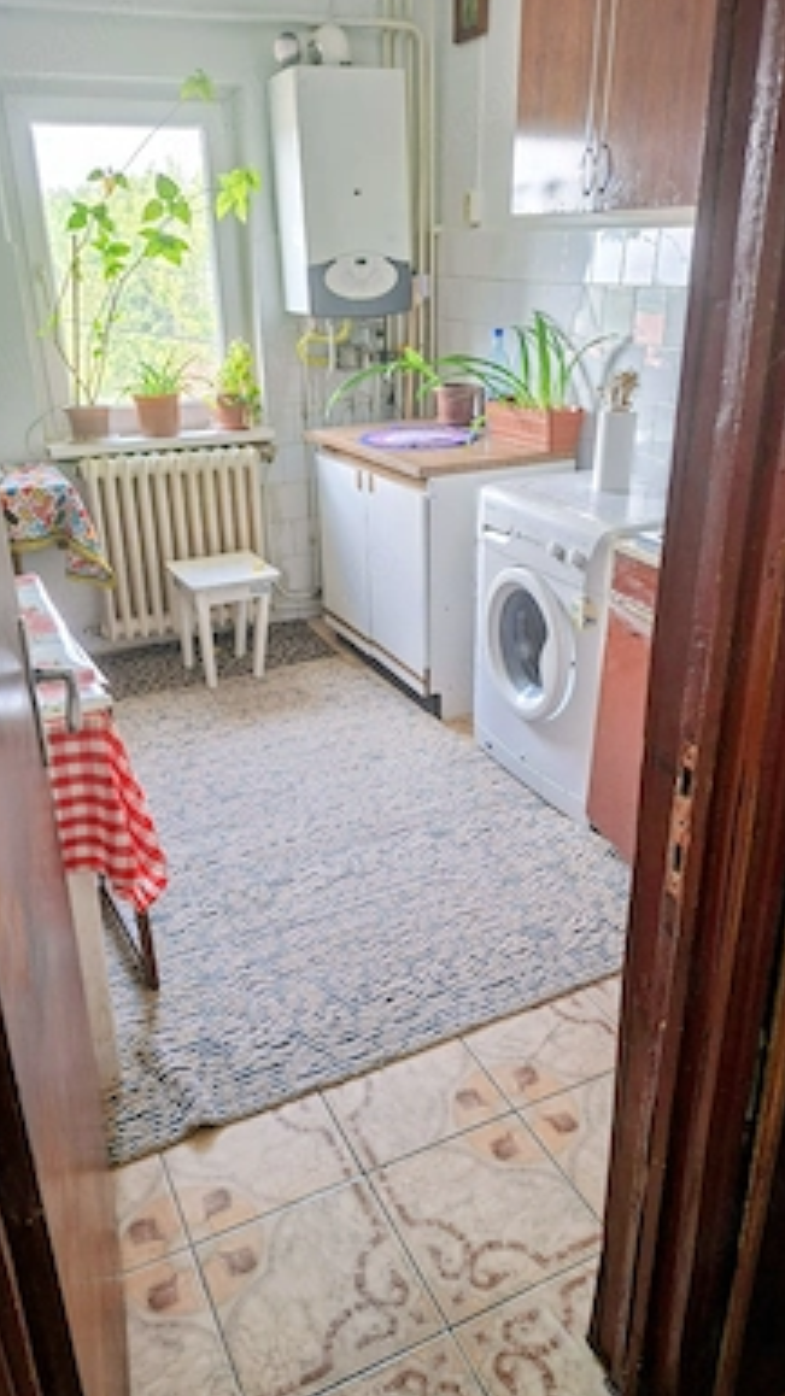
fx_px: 963
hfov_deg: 44.4
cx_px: 405
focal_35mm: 26
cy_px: 691
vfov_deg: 71.9
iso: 250
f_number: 1.8
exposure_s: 1/60
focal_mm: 5.54
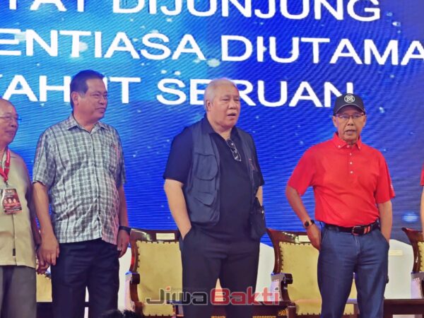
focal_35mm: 166
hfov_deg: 11.9
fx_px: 2033
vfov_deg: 8.9
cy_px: 159
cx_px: 212
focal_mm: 15.38
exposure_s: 1/60.2
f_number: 2.6
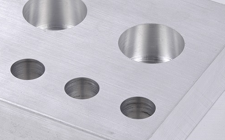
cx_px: 84
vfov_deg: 3.9
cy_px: 60
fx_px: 2042
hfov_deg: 6.3
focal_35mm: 333
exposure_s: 1/60
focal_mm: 105
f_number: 29
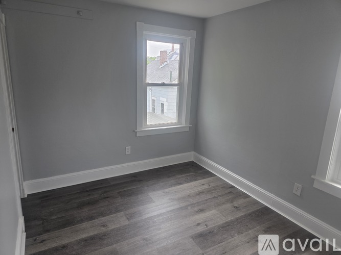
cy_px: 128
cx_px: 170
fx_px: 227
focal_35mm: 23
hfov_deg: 73.9
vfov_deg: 58.9
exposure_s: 1/120
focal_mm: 6.3
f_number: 1.7
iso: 200
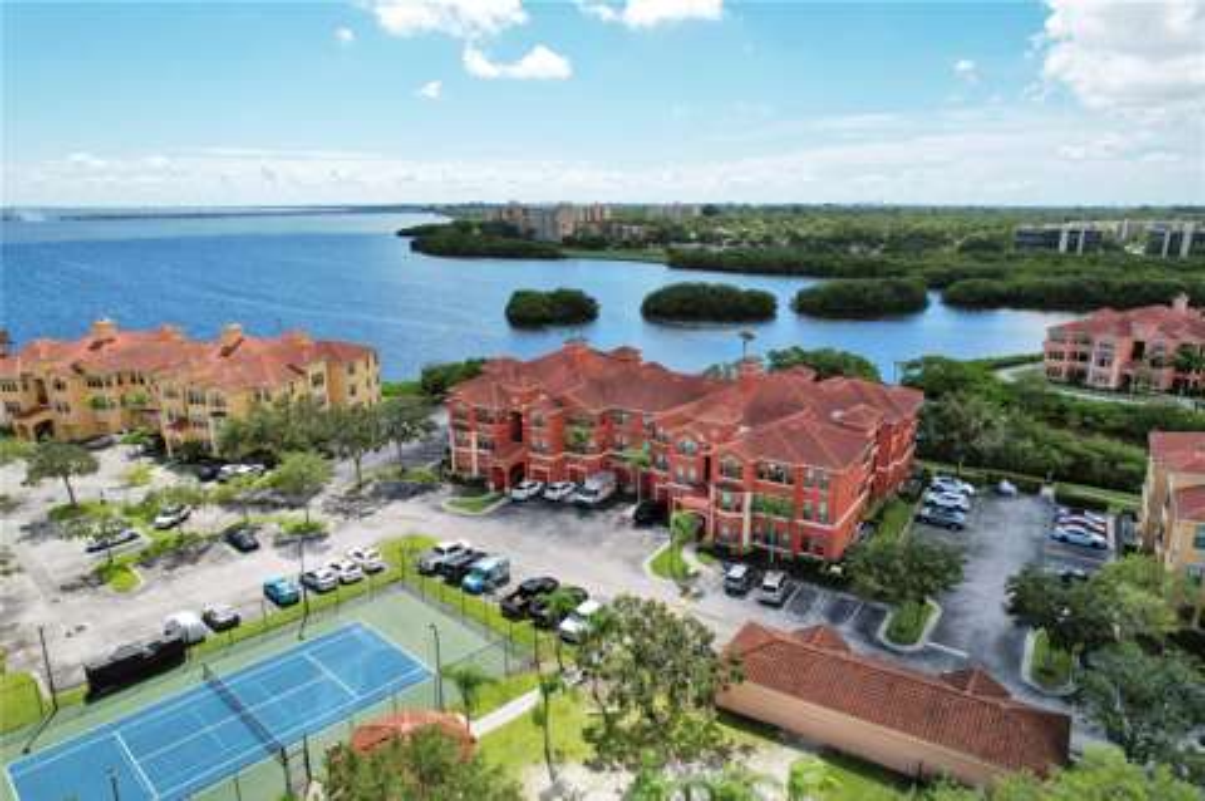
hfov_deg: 78.6
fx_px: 736
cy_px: 400
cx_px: 602
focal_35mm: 22
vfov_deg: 57.1
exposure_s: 1/2000
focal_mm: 8.4
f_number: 2.8
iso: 100
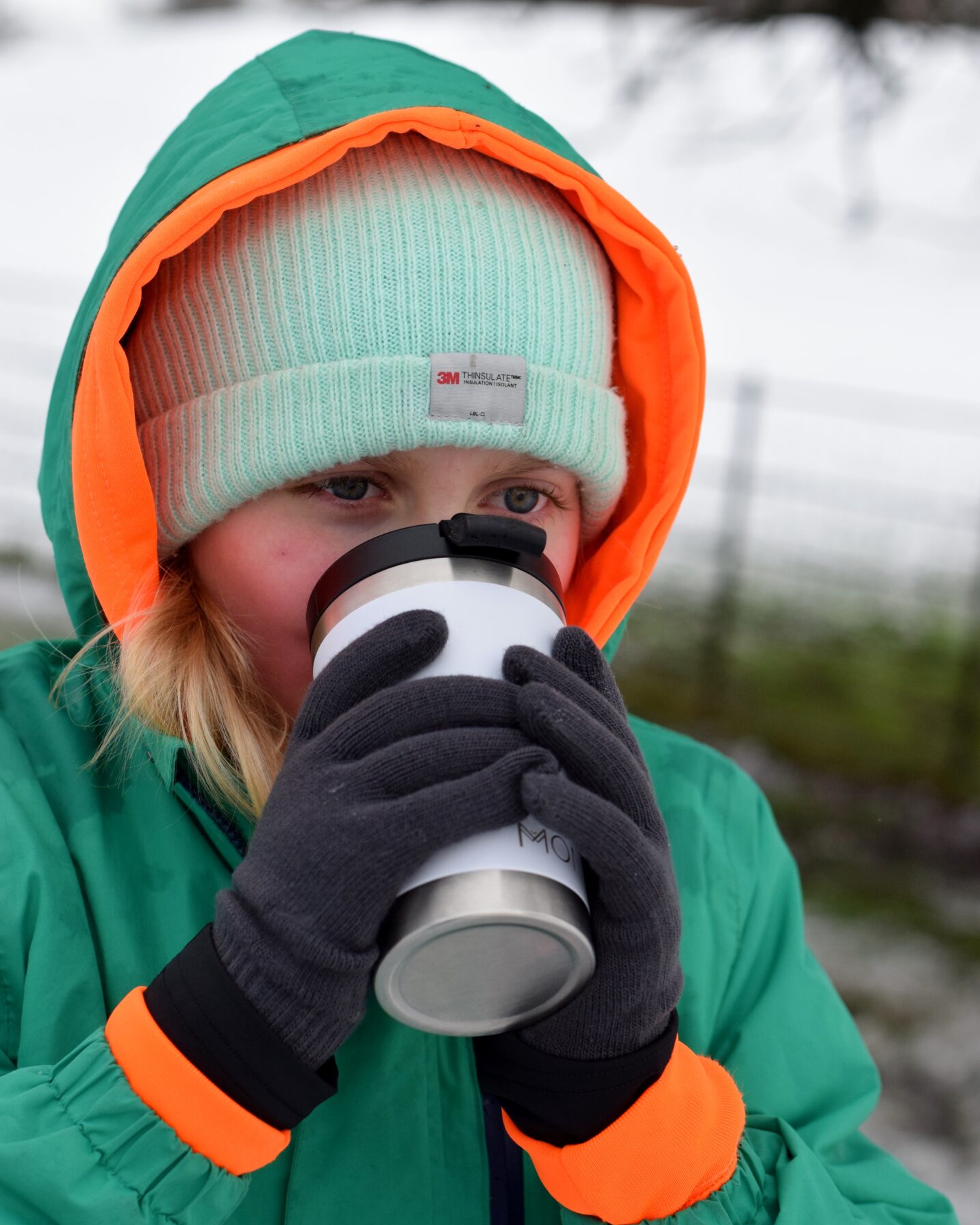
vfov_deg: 22.5
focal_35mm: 85
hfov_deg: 18.1
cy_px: 586
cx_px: 492
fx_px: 3082
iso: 640
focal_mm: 50
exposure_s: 1/1000
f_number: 4
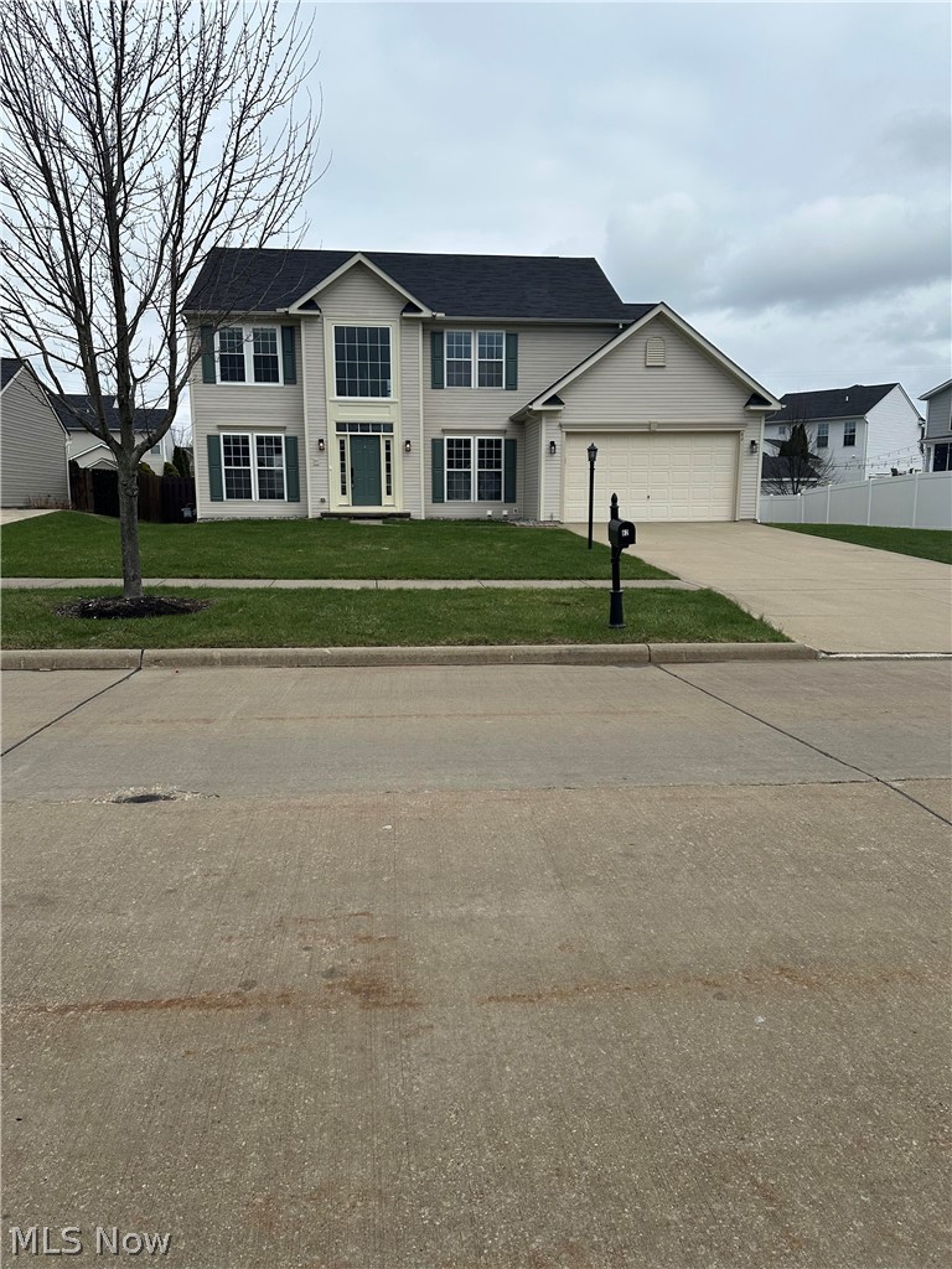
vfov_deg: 71.6
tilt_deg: -8.0
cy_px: 634
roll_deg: +0.1
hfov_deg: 56.8
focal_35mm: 24
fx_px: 880
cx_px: 476
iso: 80
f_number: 1.78
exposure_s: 1/2967
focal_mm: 6.86
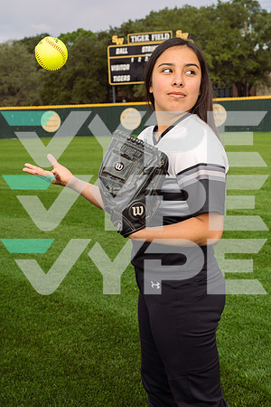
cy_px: 204
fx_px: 587
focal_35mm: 52
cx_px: 136
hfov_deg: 26.0
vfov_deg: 38.2
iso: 125
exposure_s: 1/200
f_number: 8
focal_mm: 52
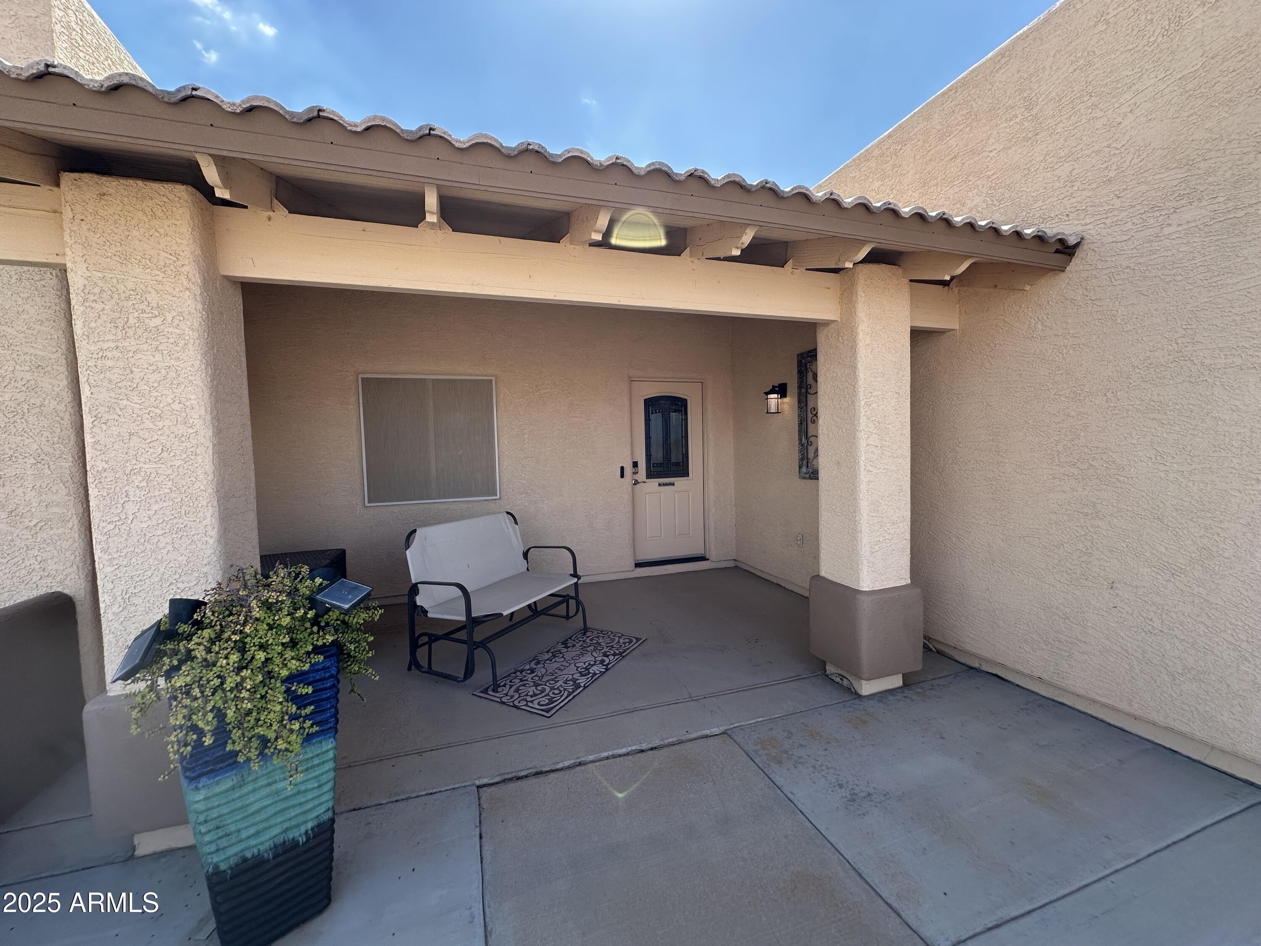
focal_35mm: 14
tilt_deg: -2.5
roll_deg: +1.5
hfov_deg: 102.1
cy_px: 473
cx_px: 630
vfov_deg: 85.7
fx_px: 510
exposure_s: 1/561
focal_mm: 2.22
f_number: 2.2
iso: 40
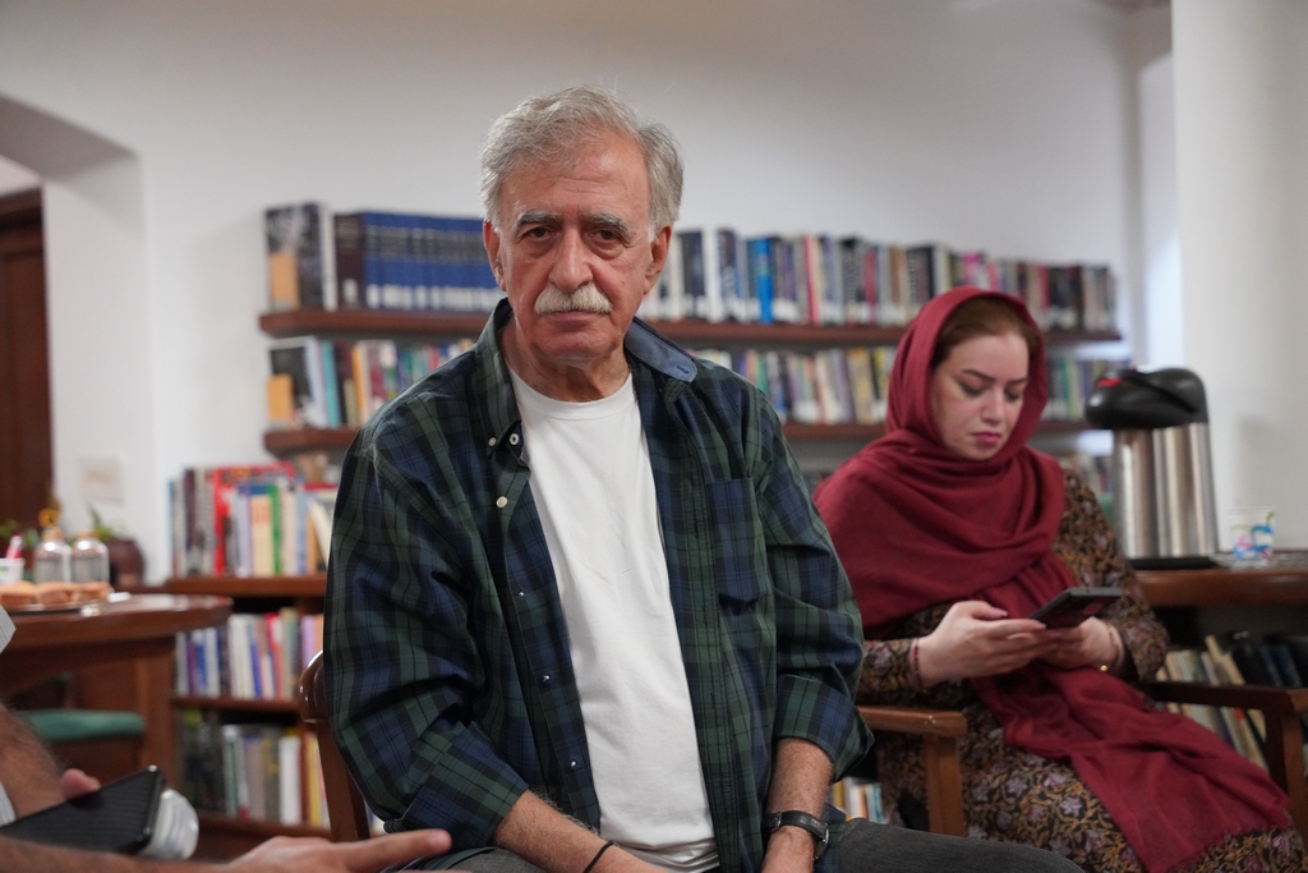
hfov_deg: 28.8
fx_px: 2544
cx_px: 654
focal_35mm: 70
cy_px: 436
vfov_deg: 19.5
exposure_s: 1/160
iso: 6400
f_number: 4
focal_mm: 70
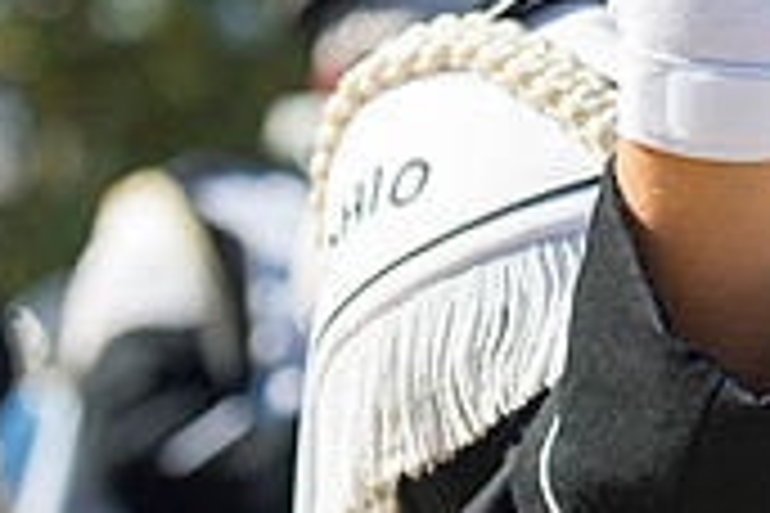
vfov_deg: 5.3
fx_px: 5454
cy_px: -306
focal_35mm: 255
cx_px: 914
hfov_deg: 8.0
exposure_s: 1/1000
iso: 200
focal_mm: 75
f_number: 4.5
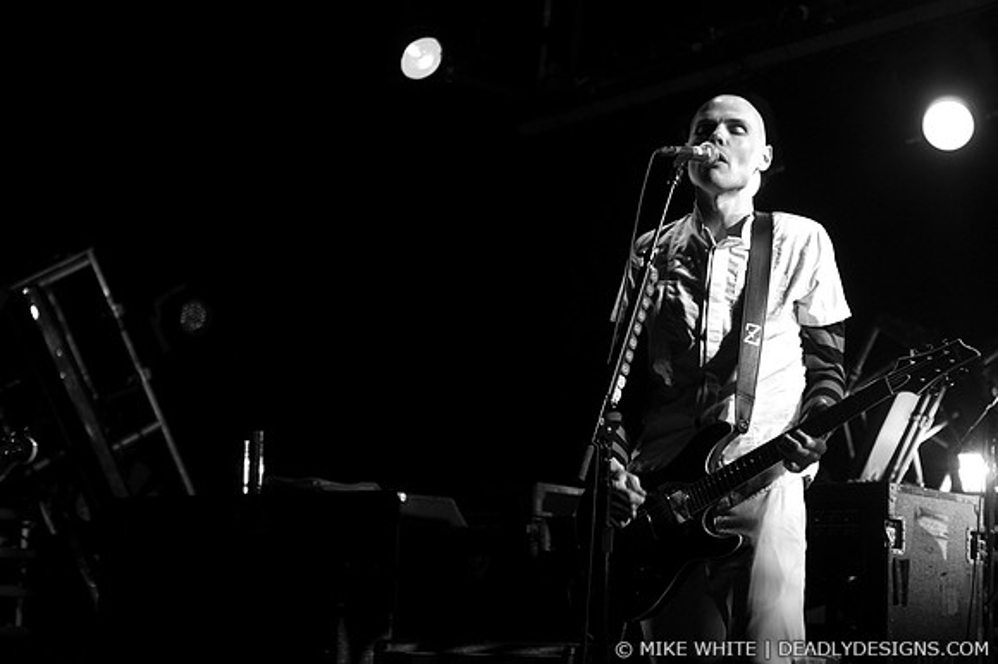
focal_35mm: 105
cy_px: 332
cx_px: 499
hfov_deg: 19.5
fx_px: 2909
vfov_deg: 13.0
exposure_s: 1/250
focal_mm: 70
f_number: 3.2
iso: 800
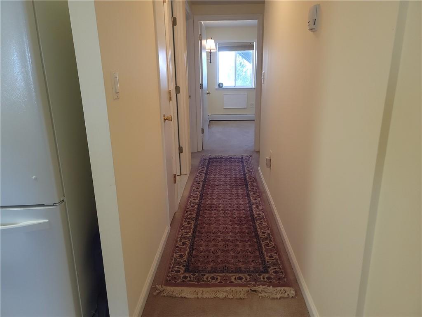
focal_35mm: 24
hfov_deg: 71.6
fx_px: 293
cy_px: 158
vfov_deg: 56.8
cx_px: 211
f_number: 1.8
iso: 200
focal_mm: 6.7
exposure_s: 1/60
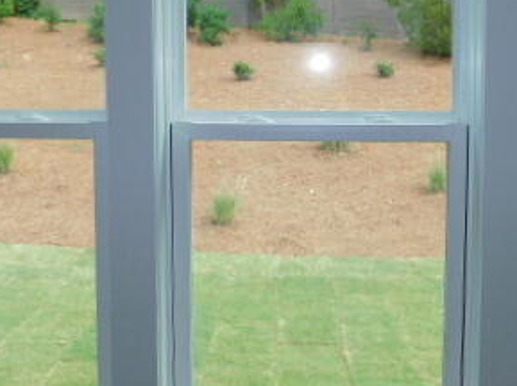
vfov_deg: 28.3
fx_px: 761
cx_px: 320
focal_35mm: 51
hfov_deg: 37.3
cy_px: 132
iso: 125
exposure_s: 1/160
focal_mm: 4
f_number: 3
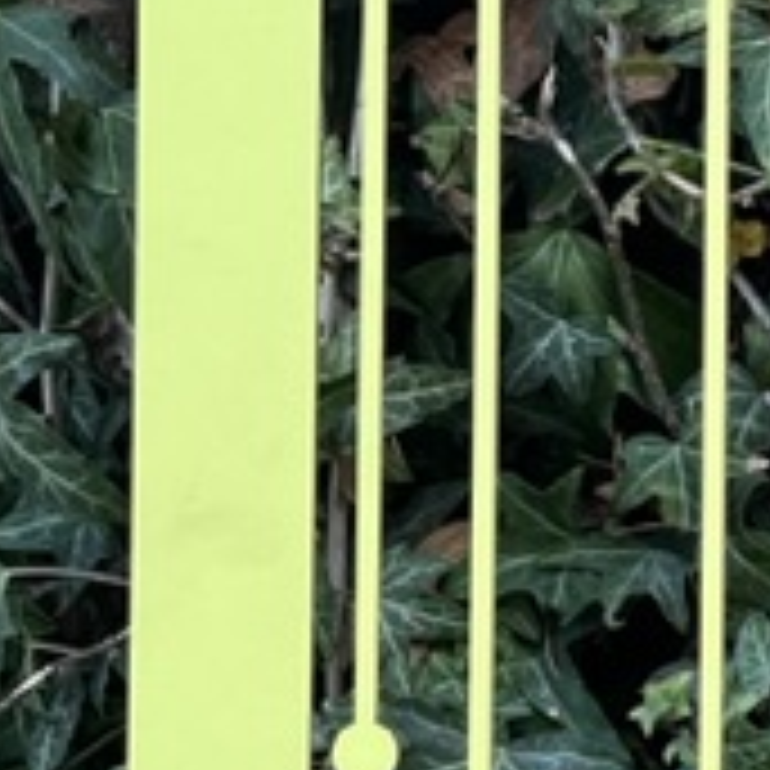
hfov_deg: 11.3
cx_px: 1617
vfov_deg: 12.6
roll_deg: +2.2
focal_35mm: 138
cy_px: 477
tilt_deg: -11.8
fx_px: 3473
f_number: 1.6
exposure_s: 1/159
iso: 40
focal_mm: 5.1
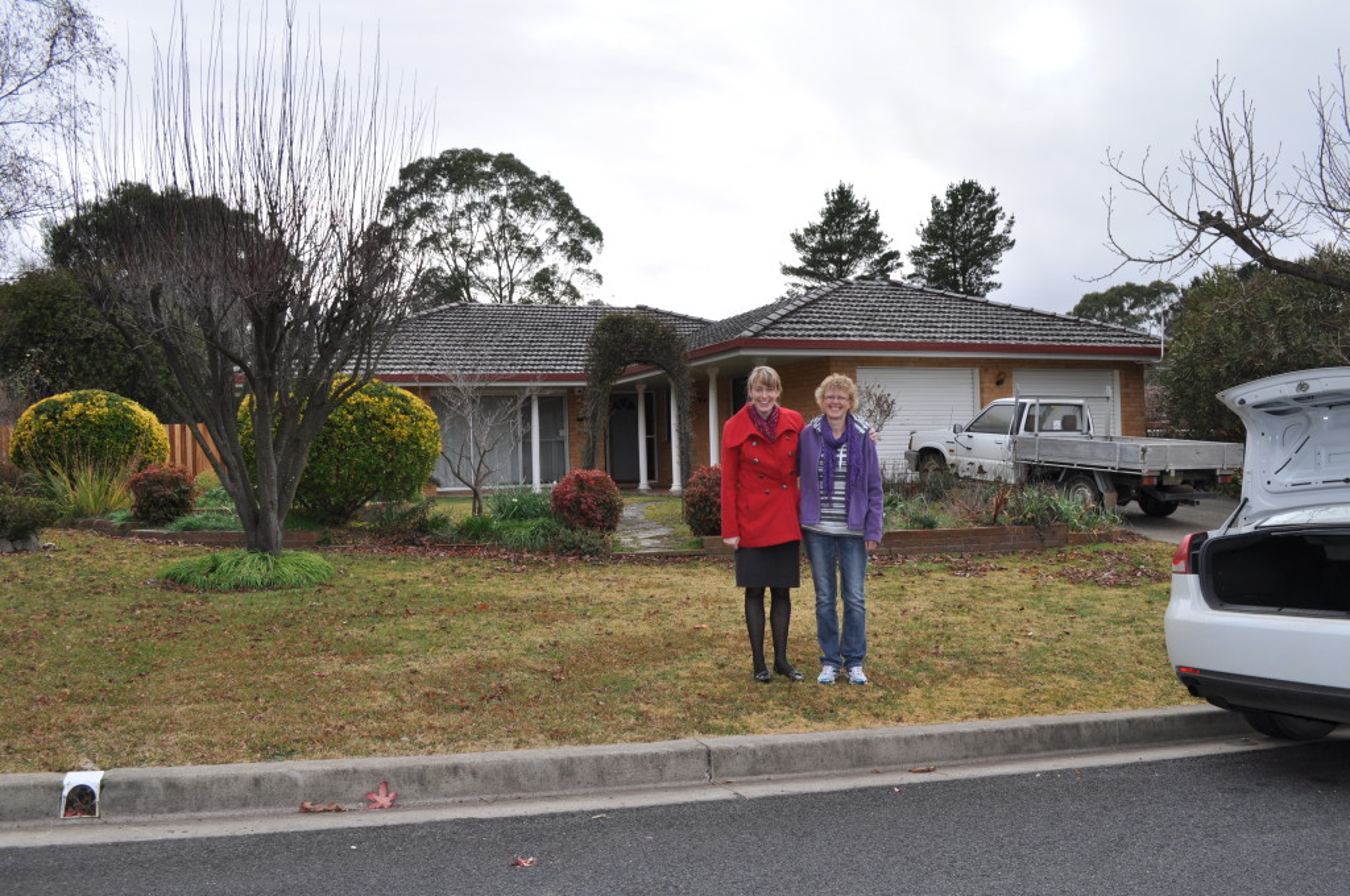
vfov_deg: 43.5
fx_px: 1124
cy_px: 448
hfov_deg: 62.0
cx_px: 675
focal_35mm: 30
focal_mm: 20
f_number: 8
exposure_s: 1/200
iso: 200
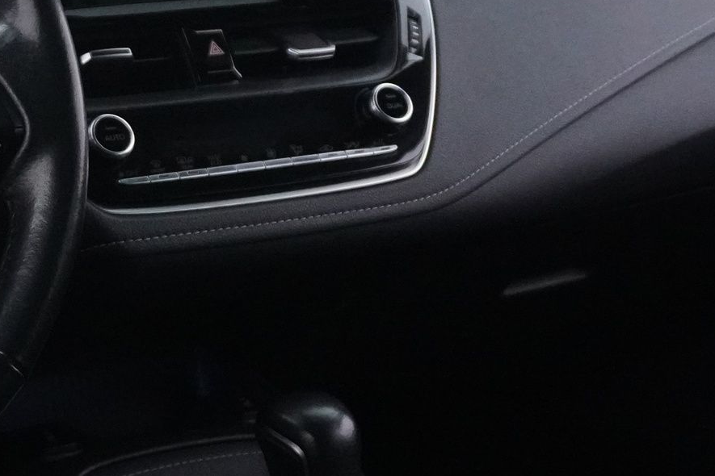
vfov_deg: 14.0
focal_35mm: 97
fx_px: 1935
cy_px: 159
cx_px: -47
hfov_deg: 20.1
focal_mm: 23
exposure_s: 1/80
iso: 6400
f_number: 4
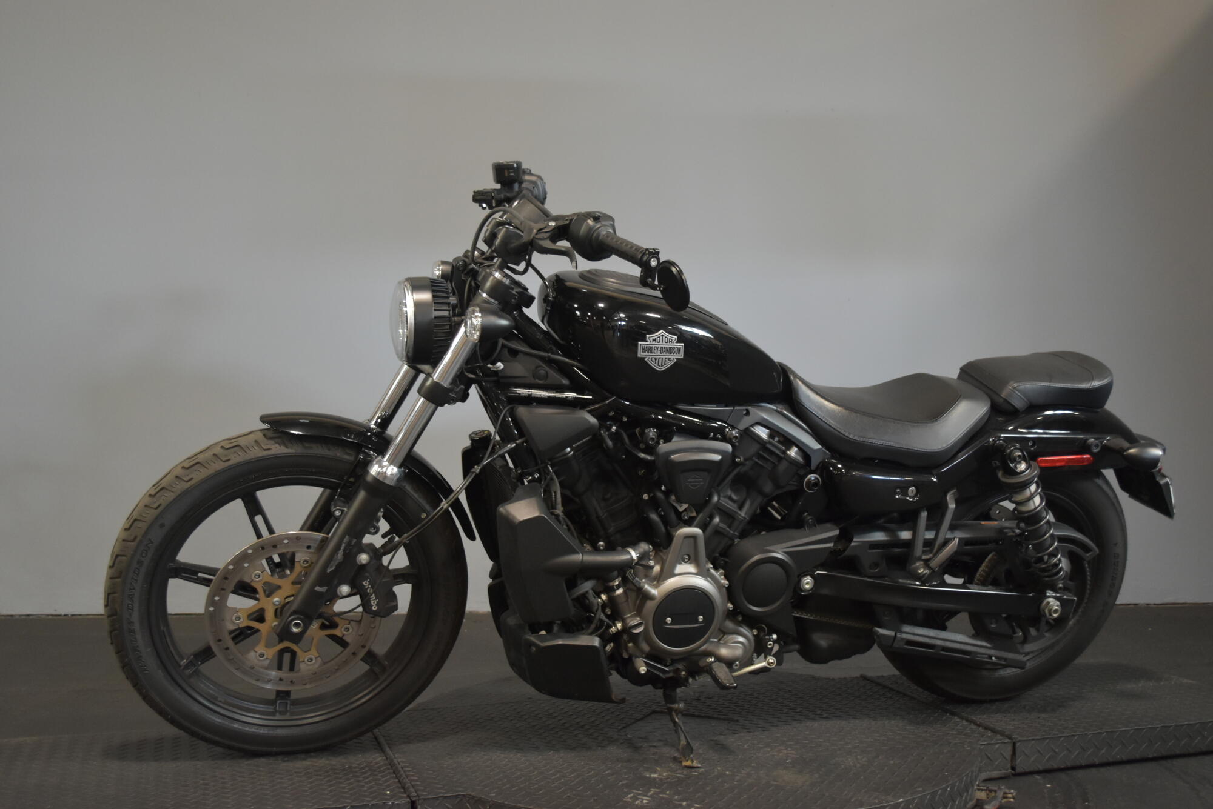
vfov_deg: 36.9
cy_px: 404
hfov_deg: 53.1
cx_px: 606
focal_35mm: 36
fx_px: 1213
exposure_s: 1/30
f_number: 4
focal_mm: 24
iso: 1250
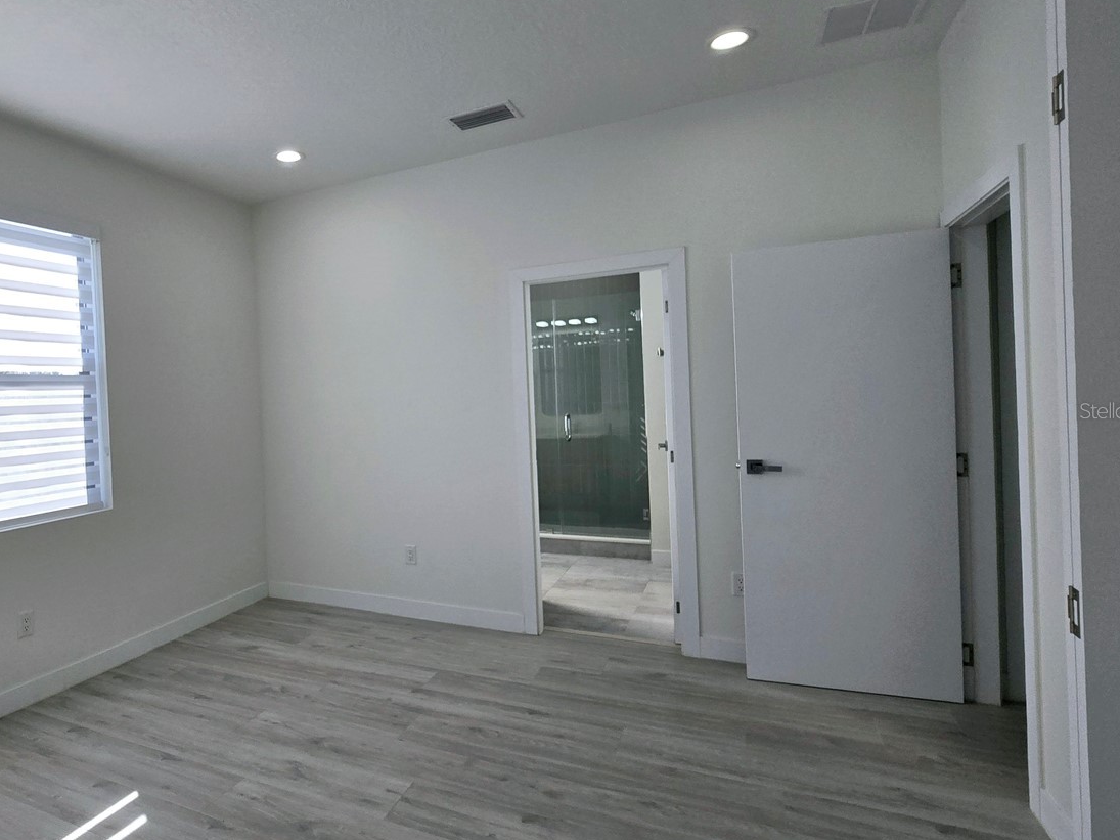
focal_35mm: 19
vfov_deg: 68.7
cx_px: 358
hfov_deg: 81.3
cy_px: 410
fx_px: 615
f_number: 2.2
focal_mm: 2.2
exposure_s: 1/400
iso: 50
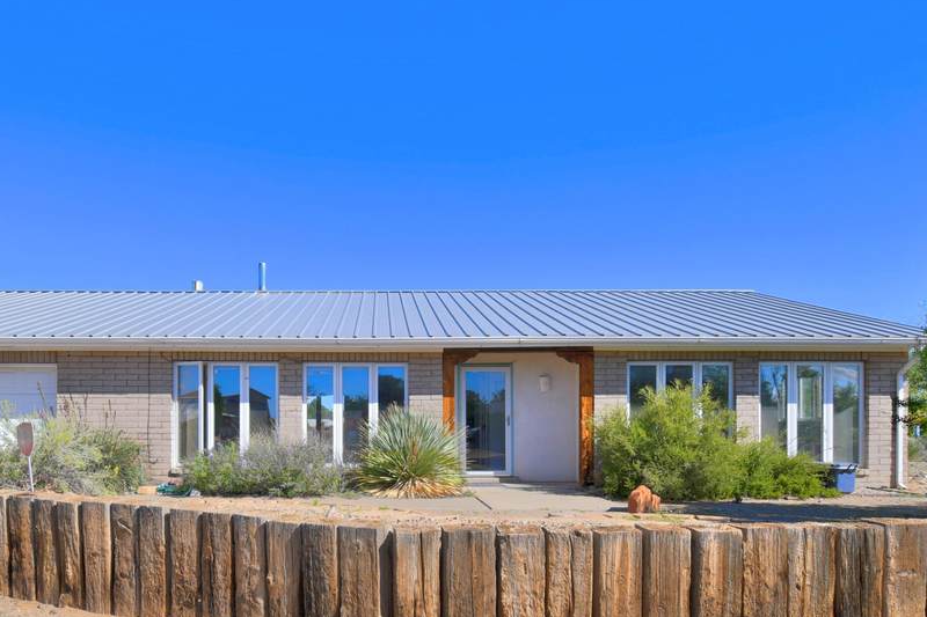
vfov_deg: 51.7
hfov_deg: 73.1
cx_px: 380
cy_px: 430
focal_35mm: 24
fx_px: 618
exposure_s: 1/320
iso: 100
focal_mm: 10
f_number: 8
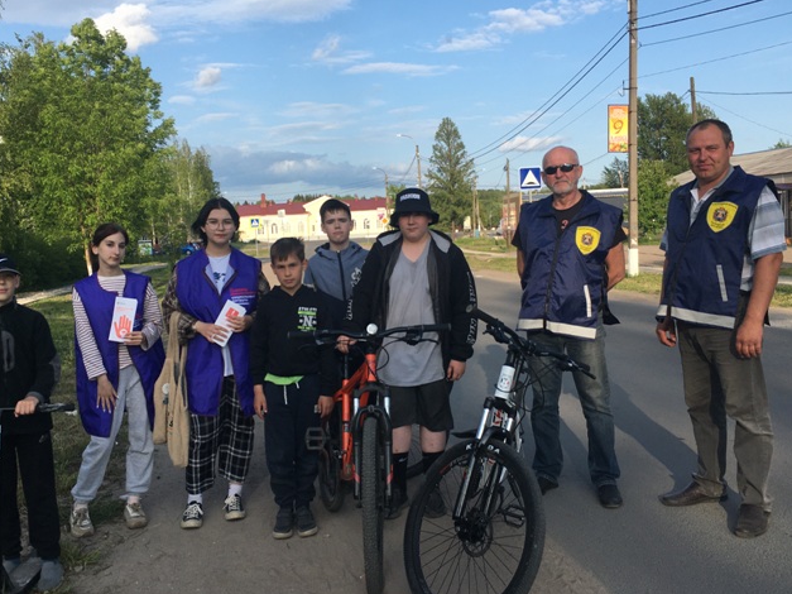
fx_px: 846
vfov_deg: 38.7
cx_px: 342
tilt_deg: -6.0
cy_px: 298
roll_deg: +3.1
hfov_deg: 50.0
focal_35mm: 37
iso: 25
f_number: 2.2
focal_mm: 4.15
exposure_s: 1/986
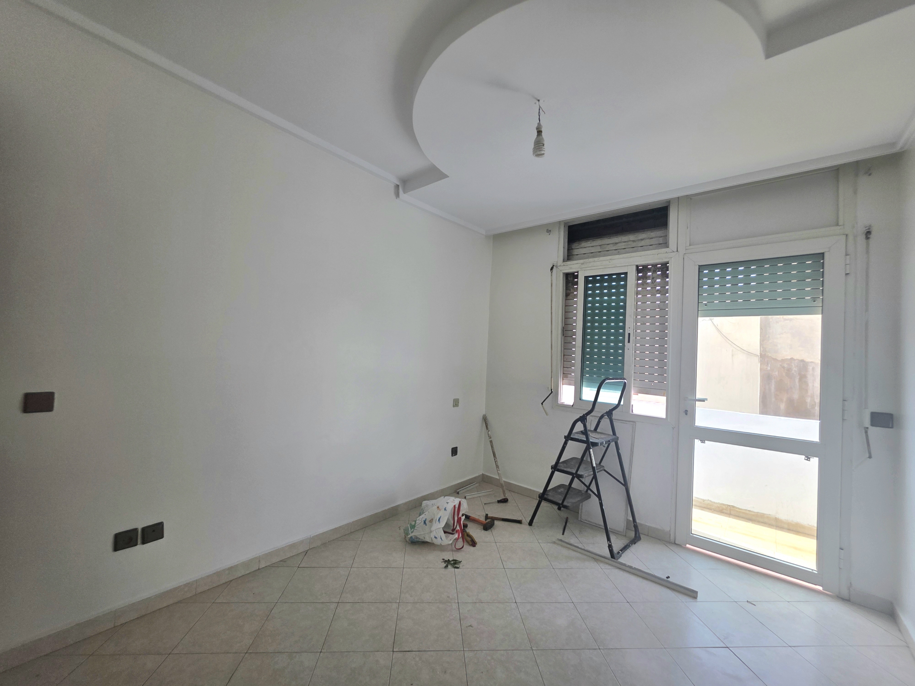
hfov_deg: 106.2
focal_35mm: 13
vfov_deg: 89.9
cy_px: 343
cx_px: 458
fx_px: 344
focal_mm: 2.2
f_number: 1.9
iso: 40
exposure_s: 1/303
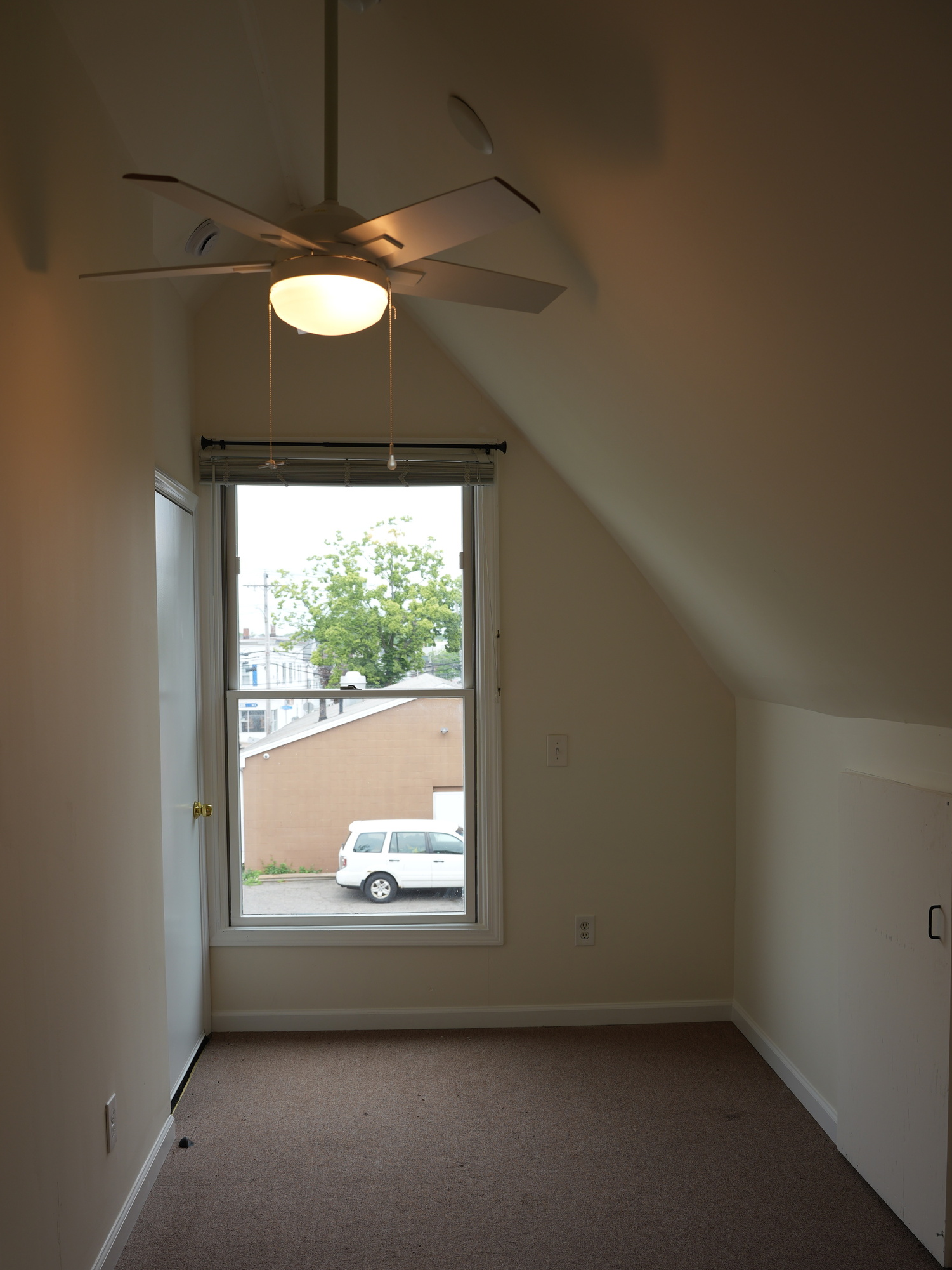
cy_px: 710
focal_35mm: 31
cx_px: 483
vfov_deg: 58.2
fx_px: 1137
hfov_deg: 45.4
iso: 100
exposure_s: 1/80
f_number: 4.5
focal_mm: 28
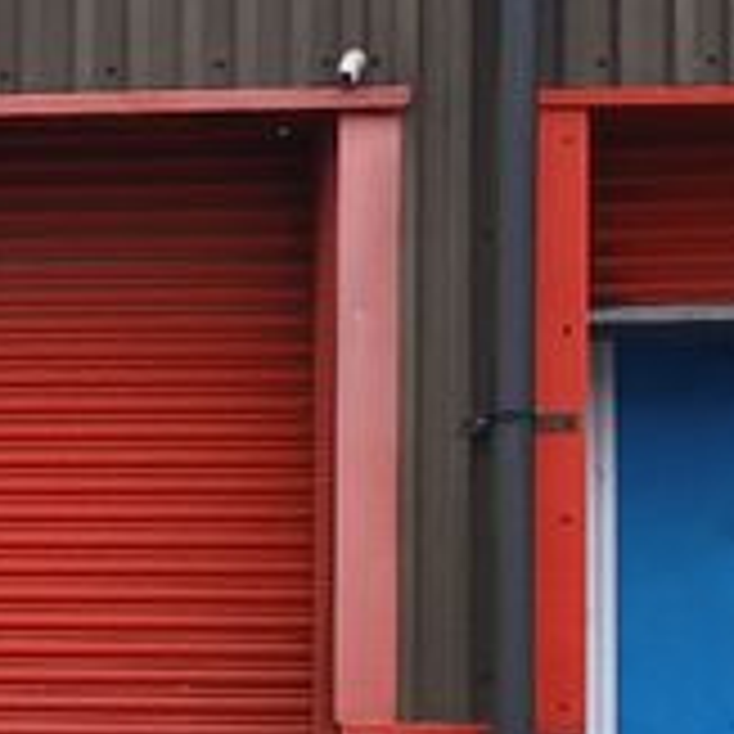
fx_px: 3766
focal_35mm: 157
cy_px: 754
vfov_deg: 11.0
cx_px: -1346
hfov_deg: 9.2
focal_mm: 3.98
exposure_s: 1/130
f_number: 1.8
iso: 20
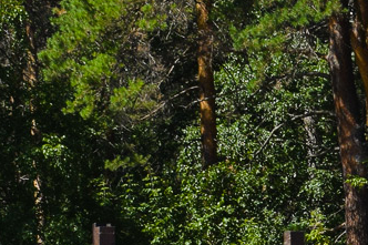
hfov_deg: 9.9
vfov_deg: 6.6
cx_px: 396
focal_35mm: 206
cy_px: 375
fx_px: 2105
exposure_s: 1/320
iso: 200
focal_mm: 38
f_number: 9
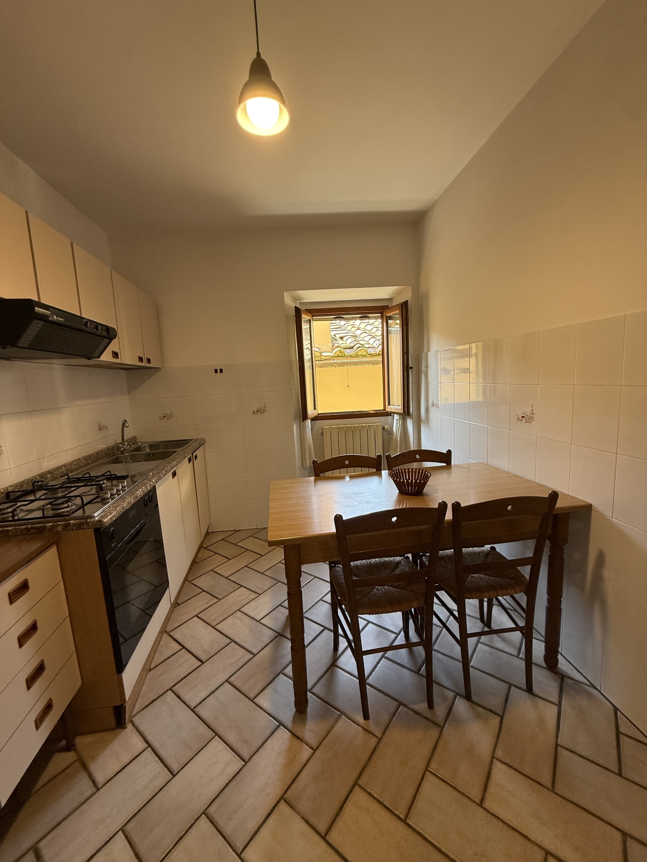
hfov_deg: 85.7
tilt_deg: -7.5
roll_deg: +2.4
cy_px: 431
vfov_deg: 102.1
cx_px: 324
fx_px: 349
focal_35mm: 14
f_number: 2.2
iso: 160
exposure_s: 1/99
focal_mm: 2.22
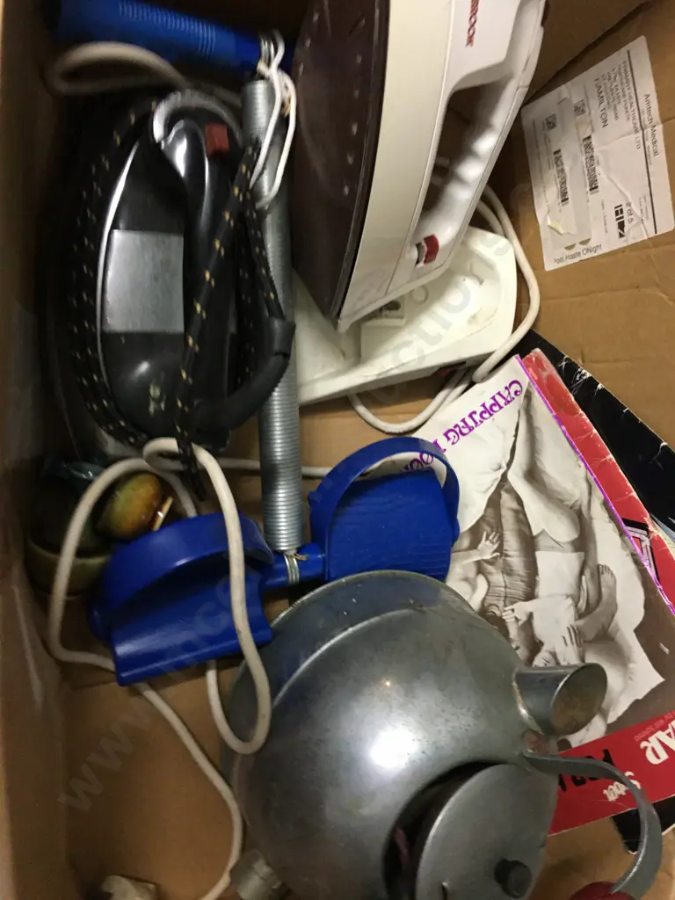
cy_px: 450
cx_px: 338
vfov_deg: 61.7
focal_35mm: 29
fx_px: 754
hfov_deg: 48.2
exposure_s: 1/8
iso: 100
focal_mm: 4.15
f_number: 2.2
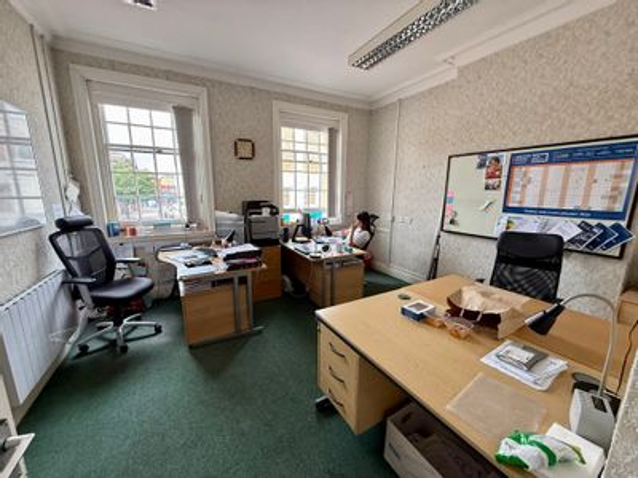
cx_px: 319
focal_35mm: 14
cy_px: 239
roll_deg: +0.4
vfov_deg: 85.7
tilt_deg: -13.7
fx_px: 258
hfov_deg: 102.1
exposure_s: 1/99
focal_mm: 2.22
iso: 125
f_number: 2.2
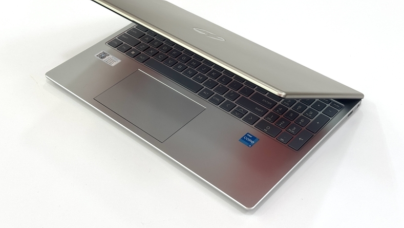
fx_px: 568
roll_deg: +1.8
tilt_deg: -40.3
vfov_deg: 22.6
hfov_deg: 39.2
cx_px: 201
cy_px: 81
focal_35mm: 53
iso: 64
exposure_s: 1/161
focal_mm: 6.76
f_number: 1.78
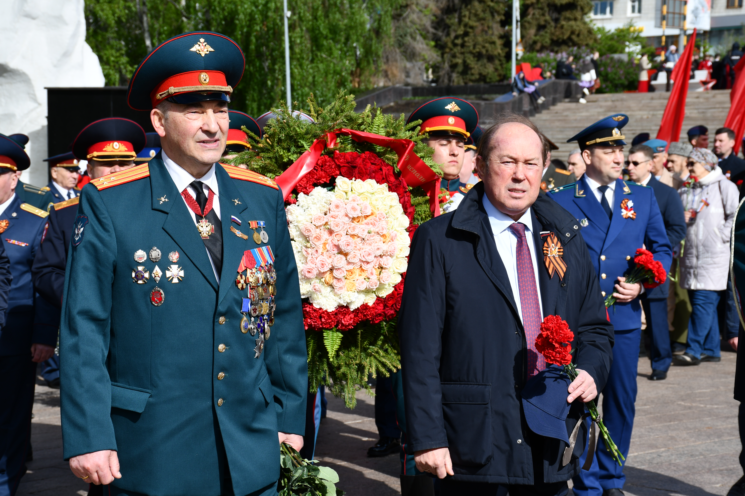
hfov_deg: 22.6
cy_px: 248
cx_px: 372
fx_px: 1862
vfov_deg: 15.2
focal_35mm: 90
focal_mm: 60
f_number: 9
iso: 100
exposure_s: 1/320
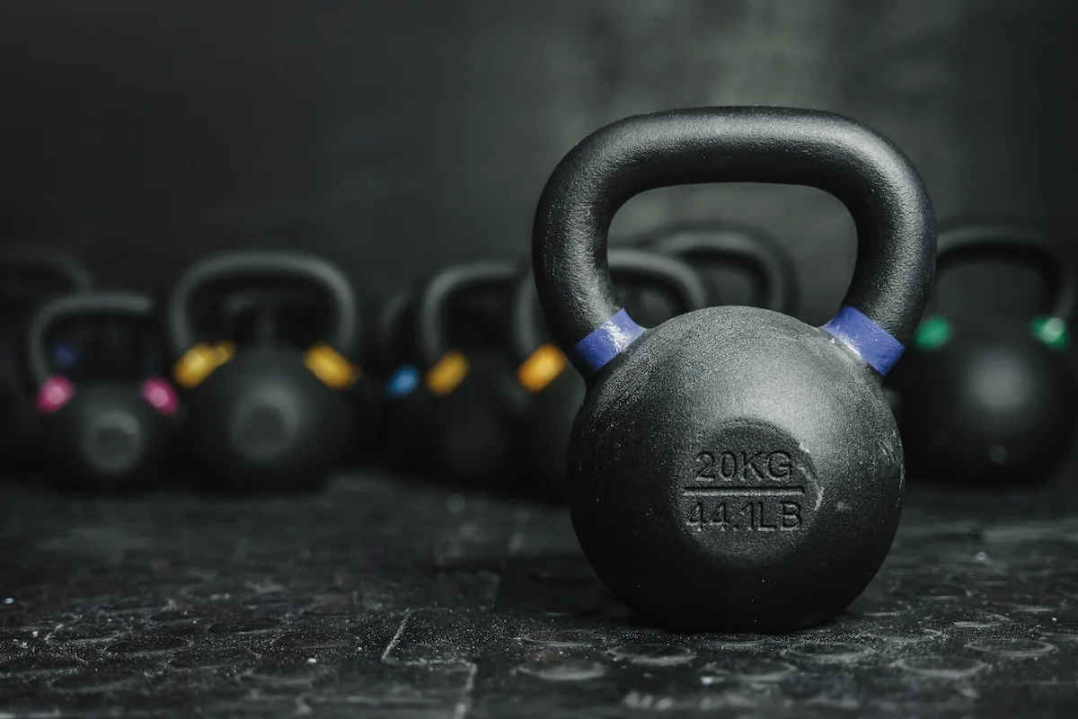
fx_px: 1557
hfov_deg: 38.2
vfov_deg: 26.0
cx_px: 539
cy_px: 360
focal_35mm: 52
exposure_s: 1/160
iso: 1000
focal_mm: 52
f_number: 2.8
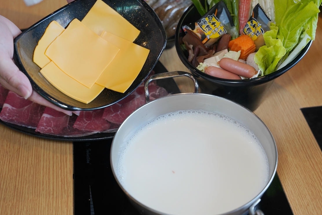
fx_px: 456
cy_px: 112
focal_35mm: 51
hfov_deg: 38.9
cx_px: 164
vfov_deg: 26.5
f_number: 4
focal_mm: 47
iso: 640
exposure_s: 1/160
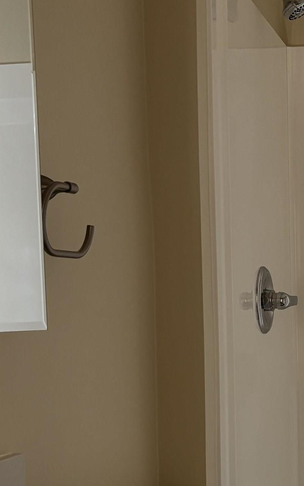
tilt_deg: -4.8
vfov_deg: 26.9
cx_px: 369
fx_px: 994
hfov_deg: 16.6
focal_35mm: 75
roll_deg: +0.1
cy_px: 394
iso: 160
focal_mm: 5.96
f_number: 1.6
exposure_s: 1/60
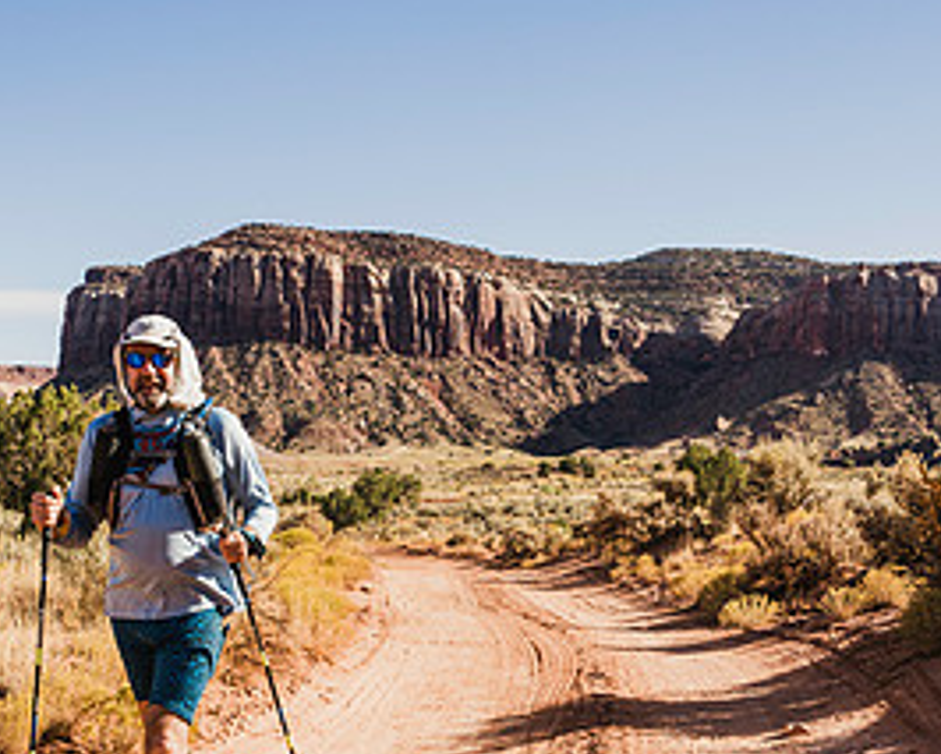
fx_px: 1616
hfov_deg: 32.4
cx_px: 542
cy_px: 564
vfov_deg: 25.9
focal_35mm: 58
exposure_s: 1/400
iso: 100
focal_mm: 27
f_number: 5.6
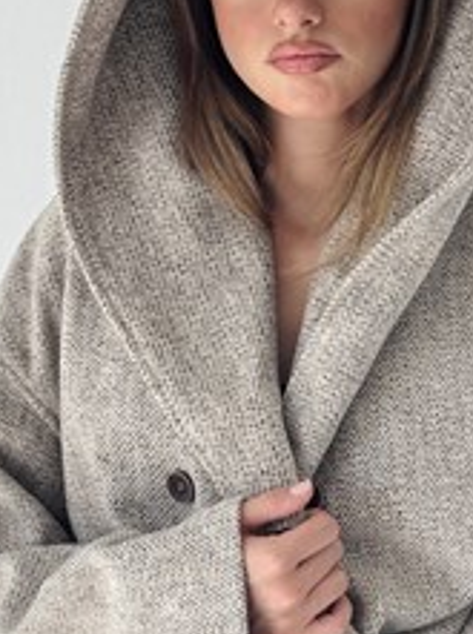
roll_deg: +0.8
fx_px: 2120
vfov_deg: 17.0
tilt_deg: -3.5
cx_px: 364
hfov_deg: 12.7
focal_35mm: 116
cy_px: 334
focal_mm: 6.76
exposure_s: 1/211
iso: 64
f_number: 1.78
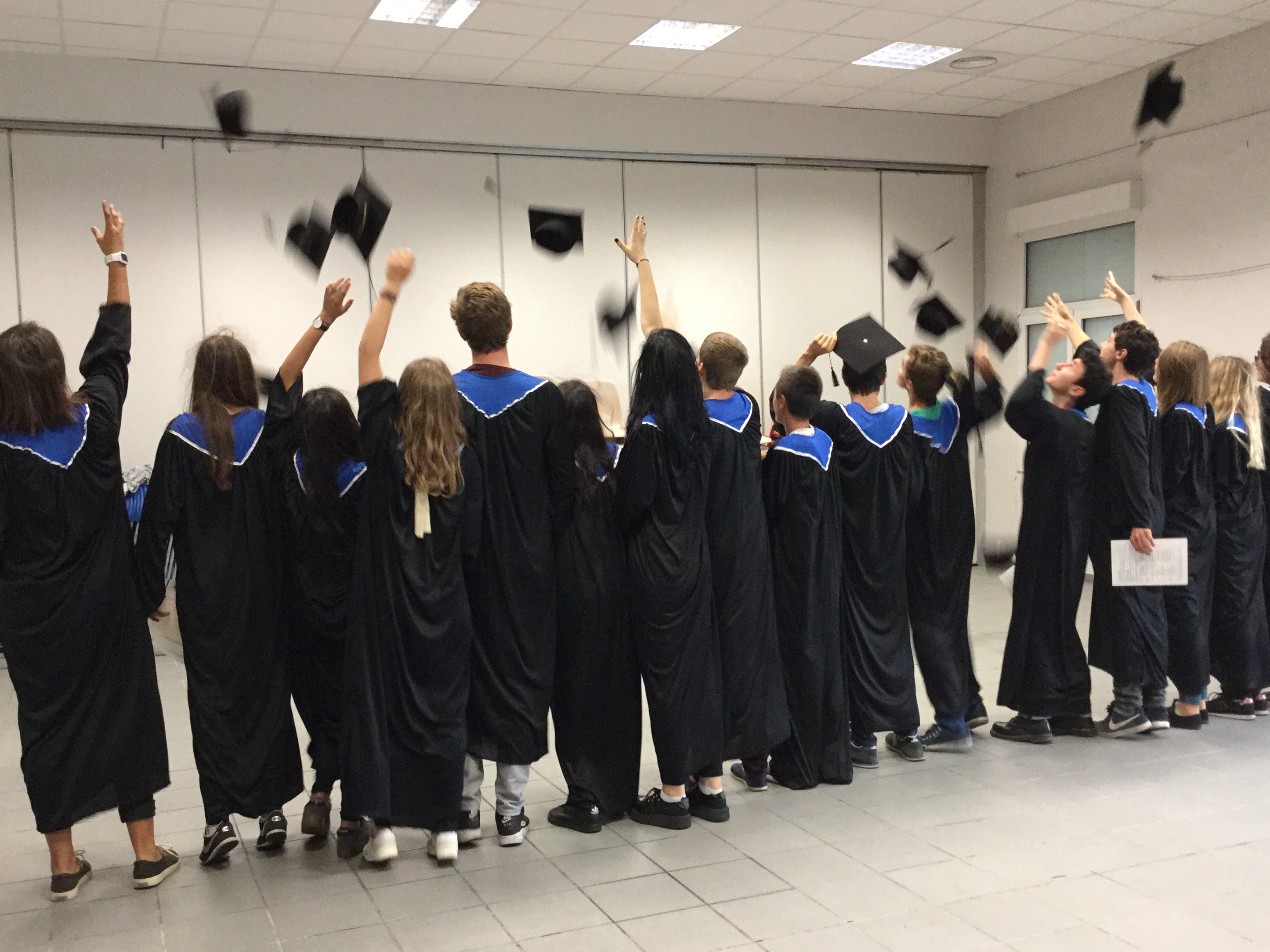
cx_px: 627
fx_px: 1284
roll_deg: +0.4
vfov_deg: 40.7
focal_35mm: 35
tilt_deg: -3.9
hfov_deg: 52.6
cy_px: 499
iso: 200
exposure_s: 1/33
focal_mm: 3.3
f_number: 2.4
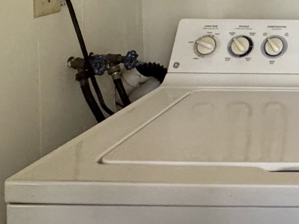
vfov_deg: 22.1
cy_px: -62
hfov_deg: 25.8
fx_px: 518
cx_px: 422
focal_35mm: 60
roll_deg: -0.5
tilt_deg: -2.6
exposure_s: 1/60
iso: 400
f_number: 2.2
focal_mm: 2.22
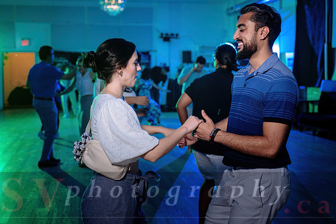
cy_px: 95
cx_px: 154
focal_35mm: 48
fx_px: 445
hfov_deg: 41.4
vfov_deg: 28.3
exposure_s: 1/125
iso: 800
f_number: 2.8
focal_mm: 41
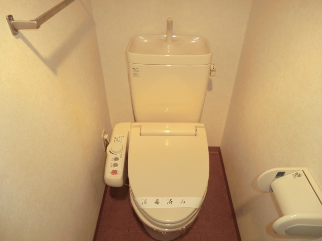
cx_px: 161
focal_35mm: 24
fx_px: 223
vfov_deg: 56.8
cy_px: 120
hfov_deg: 71.6
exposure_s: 1/30
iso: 400
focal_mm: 4.3
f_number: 3.2
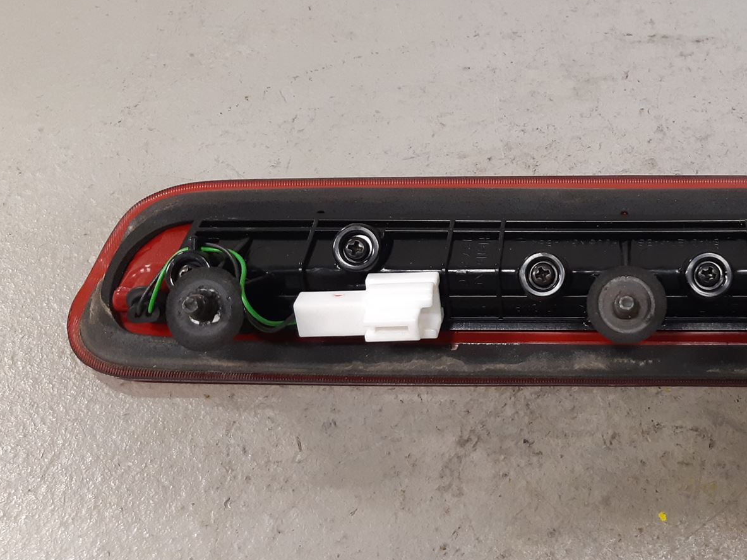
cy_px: 284
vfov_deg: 32.2
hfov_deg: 40.4
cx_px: 597
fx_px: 971
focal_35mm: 45
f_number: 1.7
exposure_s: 1/50
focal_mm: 3.93
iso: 200
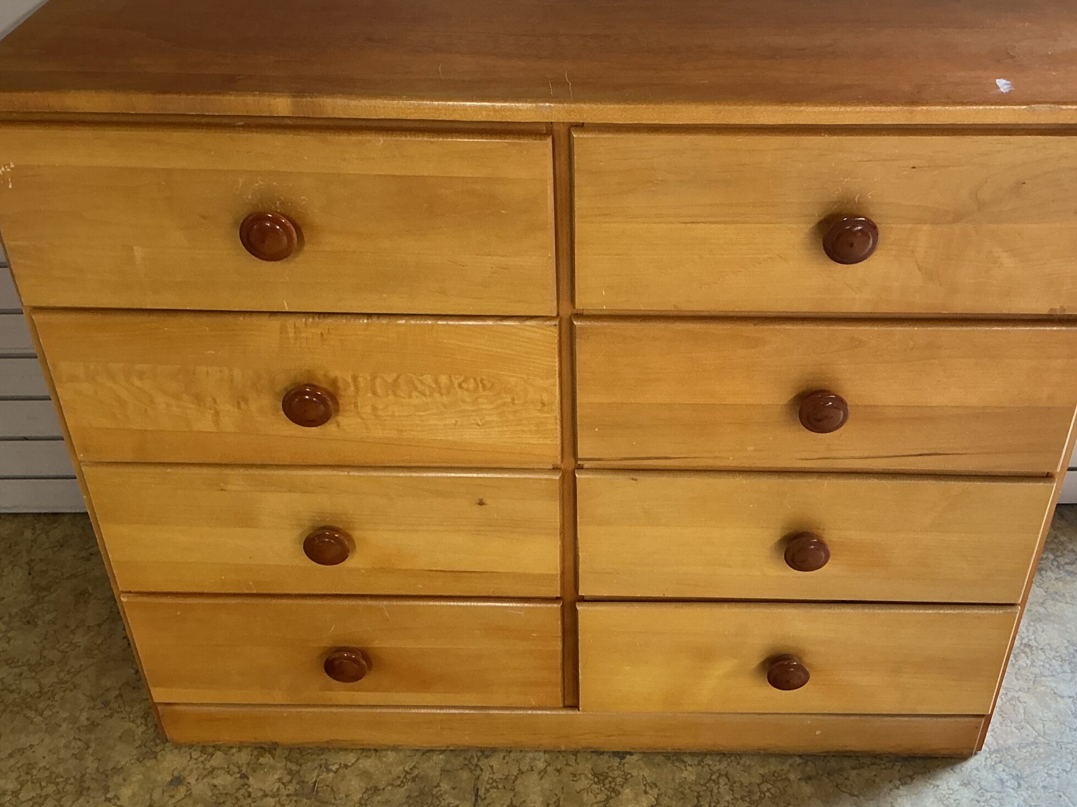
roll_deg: -1.5
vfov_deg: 37.7
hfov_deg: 48.9
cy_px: 355
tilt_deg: -33.8
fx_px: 1182
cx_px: 604
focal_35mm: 38
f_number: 1.8
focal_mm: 3
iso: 80
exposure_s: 1/60
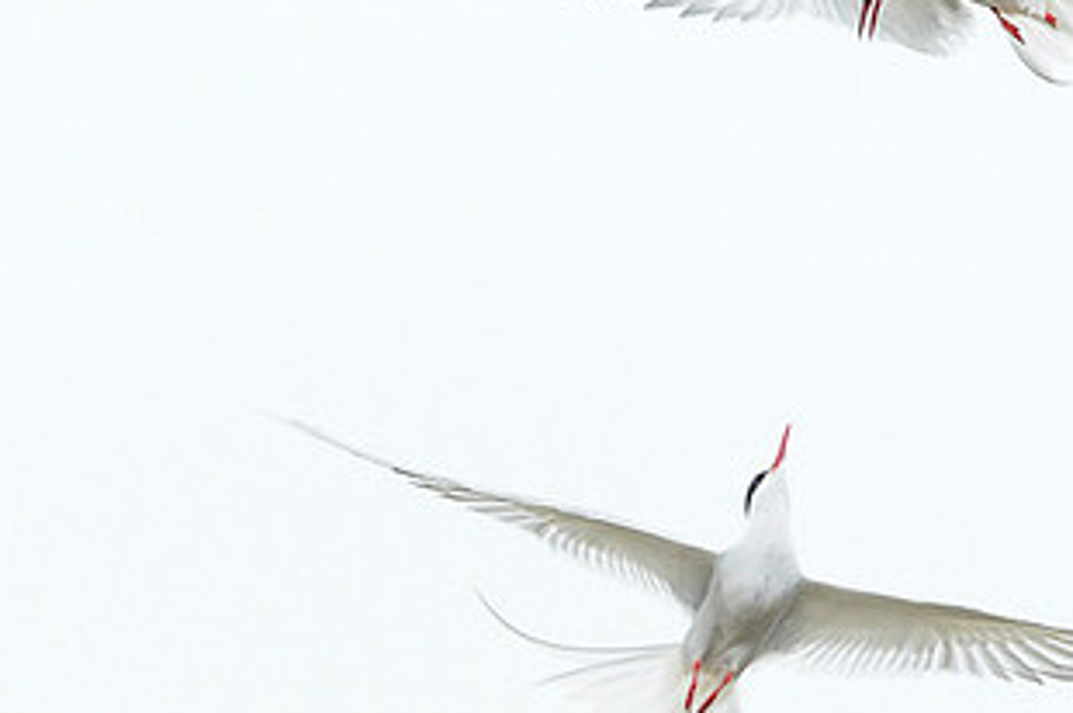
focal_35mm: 1396
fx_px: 41564
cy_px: 651
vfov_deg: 1.0
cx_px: 610
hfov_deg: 1.5
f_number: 4
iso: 1600
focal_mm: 500
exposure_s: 1/1600
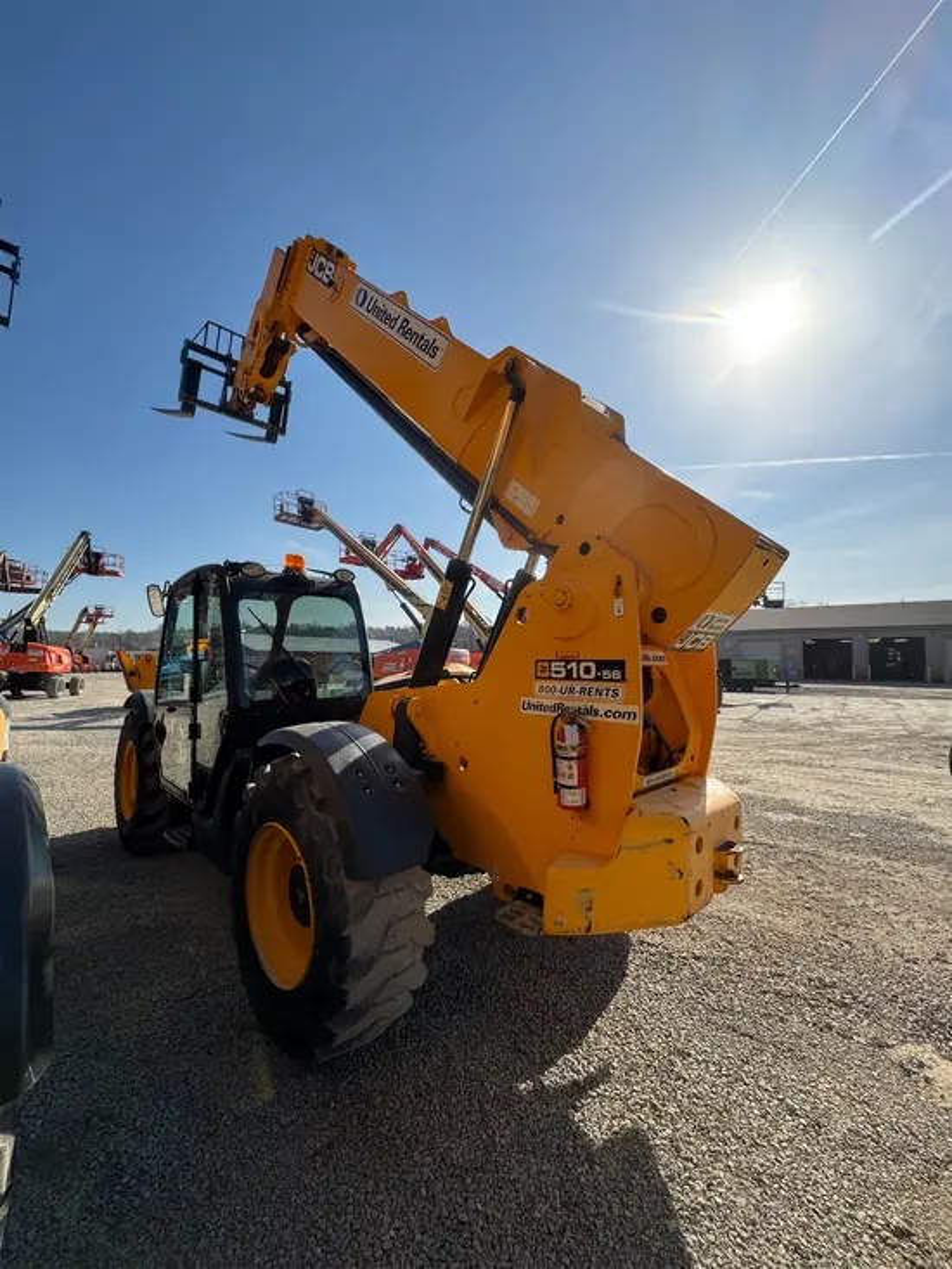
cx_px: 476
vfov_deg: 102.1
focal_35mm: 14
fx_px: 513
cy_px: 634
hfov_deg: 85.7
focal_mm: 2.22
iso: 50
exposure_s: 1/1927
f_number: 2.2
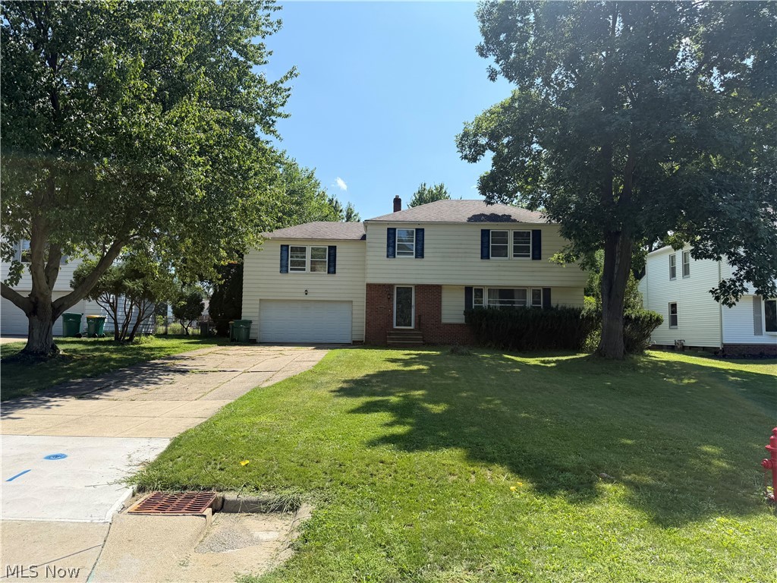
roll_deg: -0.3
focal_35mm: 24
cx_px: 388
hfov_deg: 71.6
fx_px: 539
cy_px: 292
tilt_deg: +5.9
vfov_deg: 56.8
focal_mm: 6.76
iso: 80
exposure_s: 1/3145
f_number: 1.78
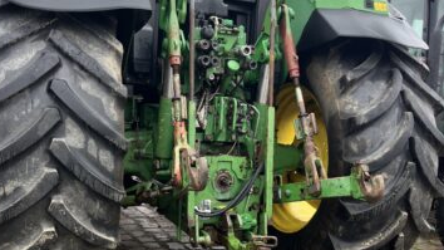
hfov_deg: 61.0
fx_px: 377
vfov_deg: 36.3
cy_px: 167
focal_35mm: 32
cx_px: 219
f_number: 1.6
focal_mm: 5.1
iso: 80
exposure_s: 1/122
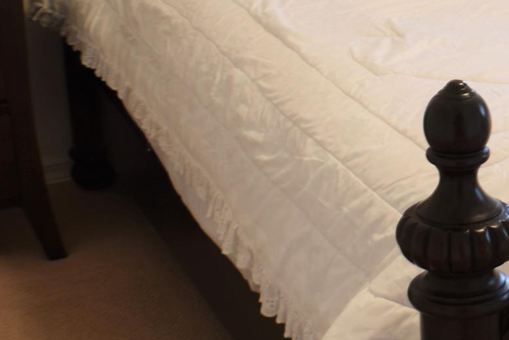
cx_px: 757
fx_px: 1965
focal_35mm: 139
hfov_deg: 13.9
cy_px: -24
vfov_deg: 9.8
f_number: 5
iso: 100
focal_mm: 24
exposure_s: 1/3
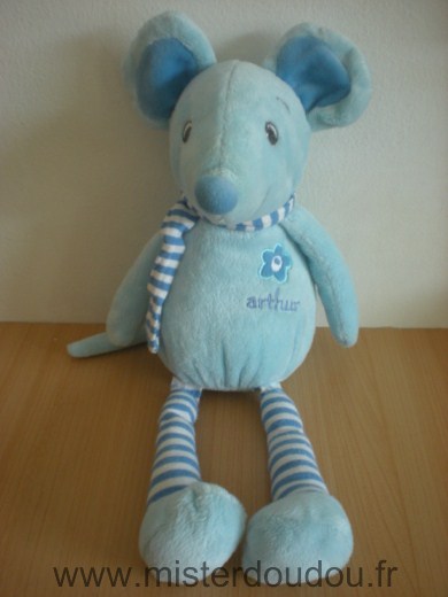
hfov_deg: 37.7
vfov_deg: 49.0
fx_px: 656
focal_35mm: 38
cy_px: 298
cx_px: 224
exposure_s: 1/18.3
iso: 200
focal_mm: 6.3
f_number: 3.1
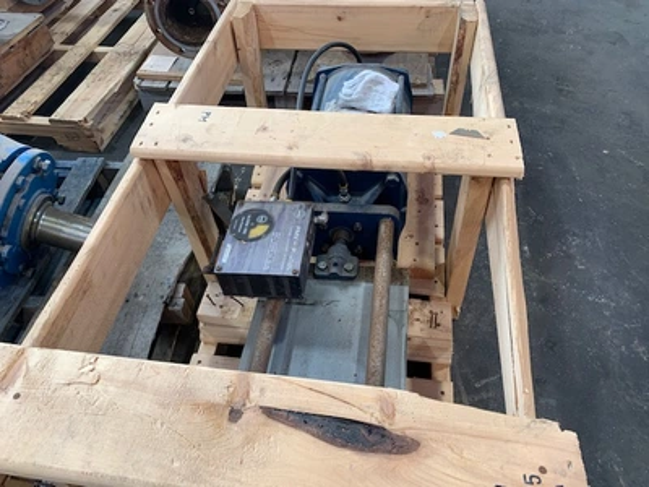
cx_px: 324
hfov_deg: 67.3
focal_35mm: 26
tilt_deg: -46.1
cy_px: 244
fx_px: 487
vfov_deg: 53.1
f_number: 1.8
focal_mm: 4.25
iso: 100
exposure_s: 1/85
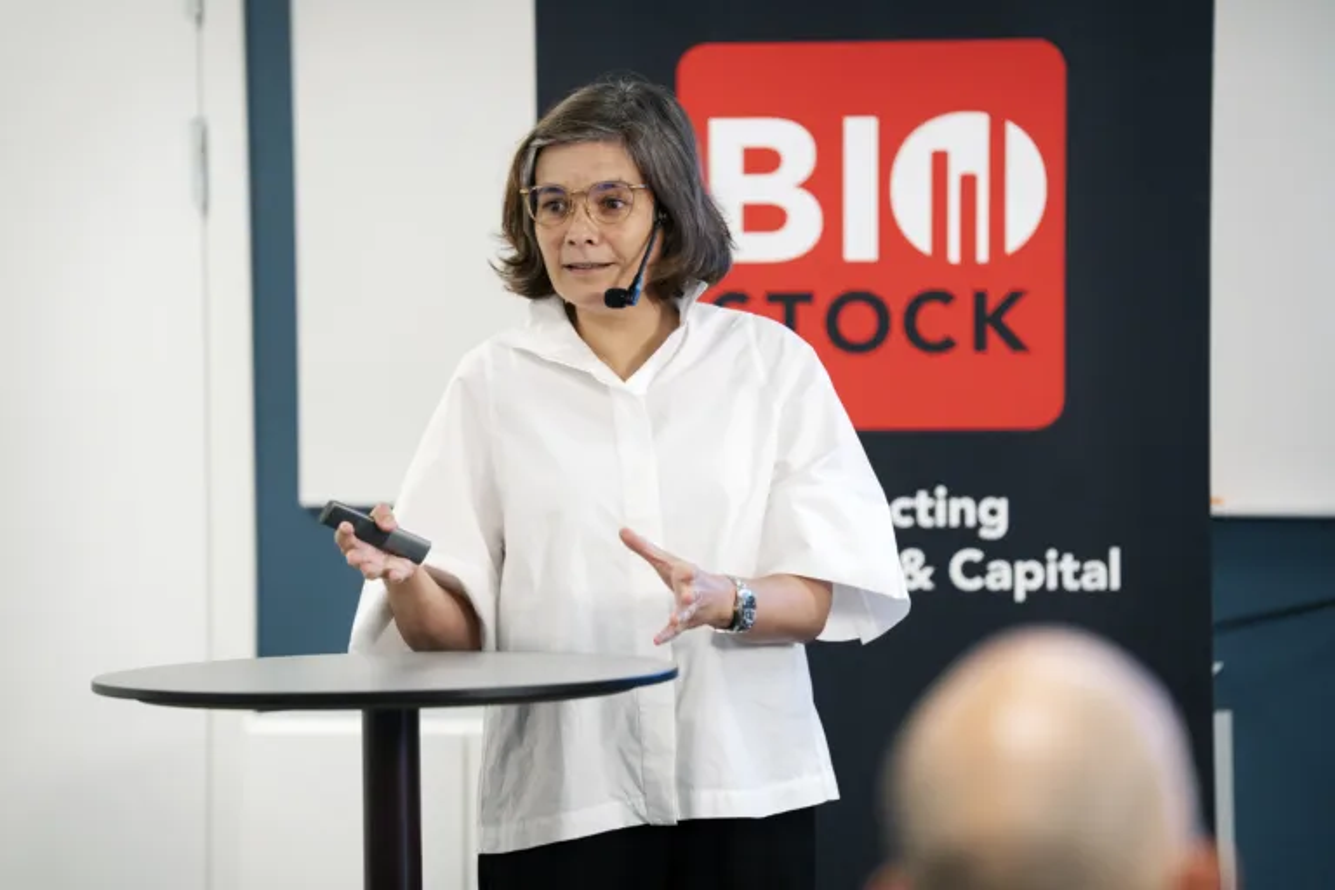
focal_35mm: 200
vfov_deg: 6.9
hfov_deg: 10.3
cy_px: 445
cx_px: 668
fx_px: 7416
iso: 1250
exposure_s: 1/100
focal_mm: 200
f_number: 2.8
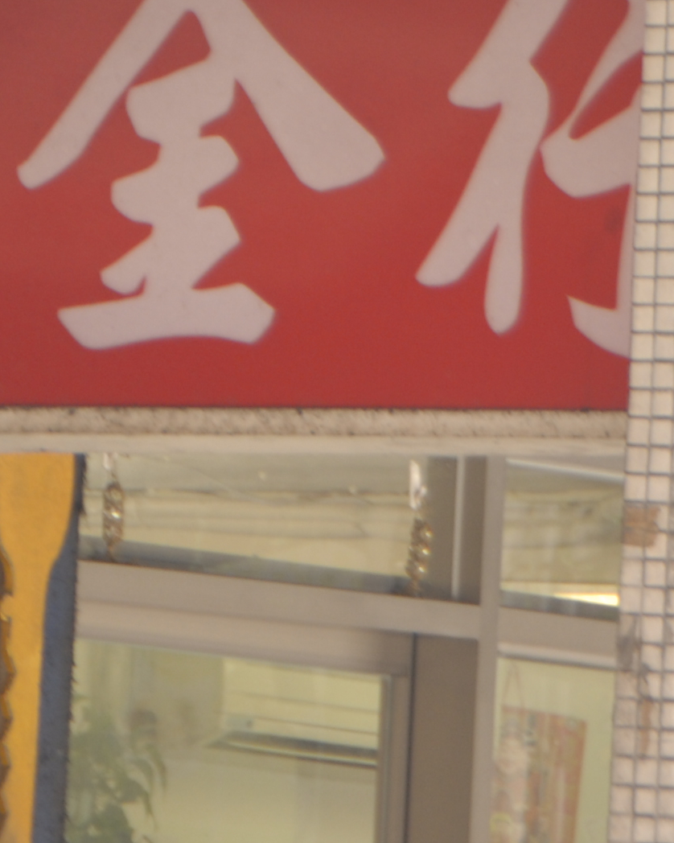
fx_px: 12340
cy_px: -170
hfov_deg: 3.1
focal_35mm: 495
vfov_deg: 3.9
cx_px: -159
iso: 200
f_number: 5.3
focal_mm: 95
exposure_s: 1/40
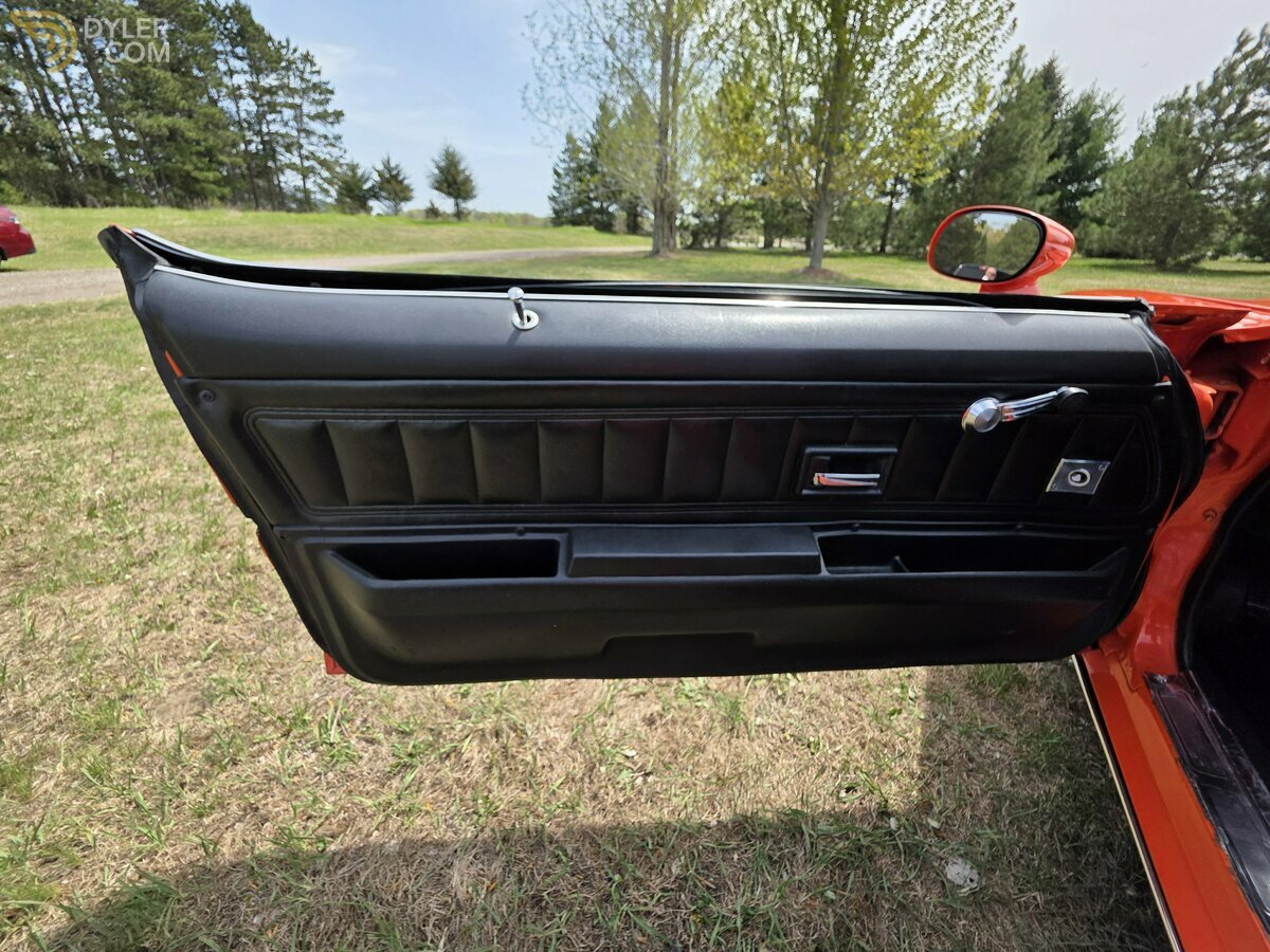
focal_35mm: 13
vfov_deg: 89.9
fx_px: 477
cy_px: 476
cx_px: 635
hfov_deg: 106.2
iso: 40
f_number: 1.9
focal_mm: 2.2
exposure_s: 1/1167
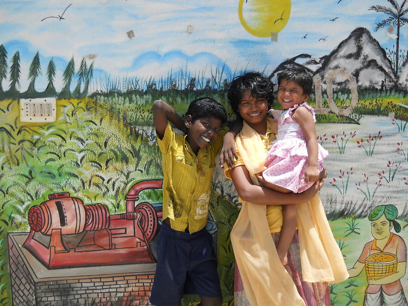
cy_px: 153
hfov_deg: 45.8
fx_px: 483
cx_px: 204
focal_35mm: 41
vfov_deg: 35.1
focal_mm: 6.72
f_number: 5.5
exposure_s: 1/200
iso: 80
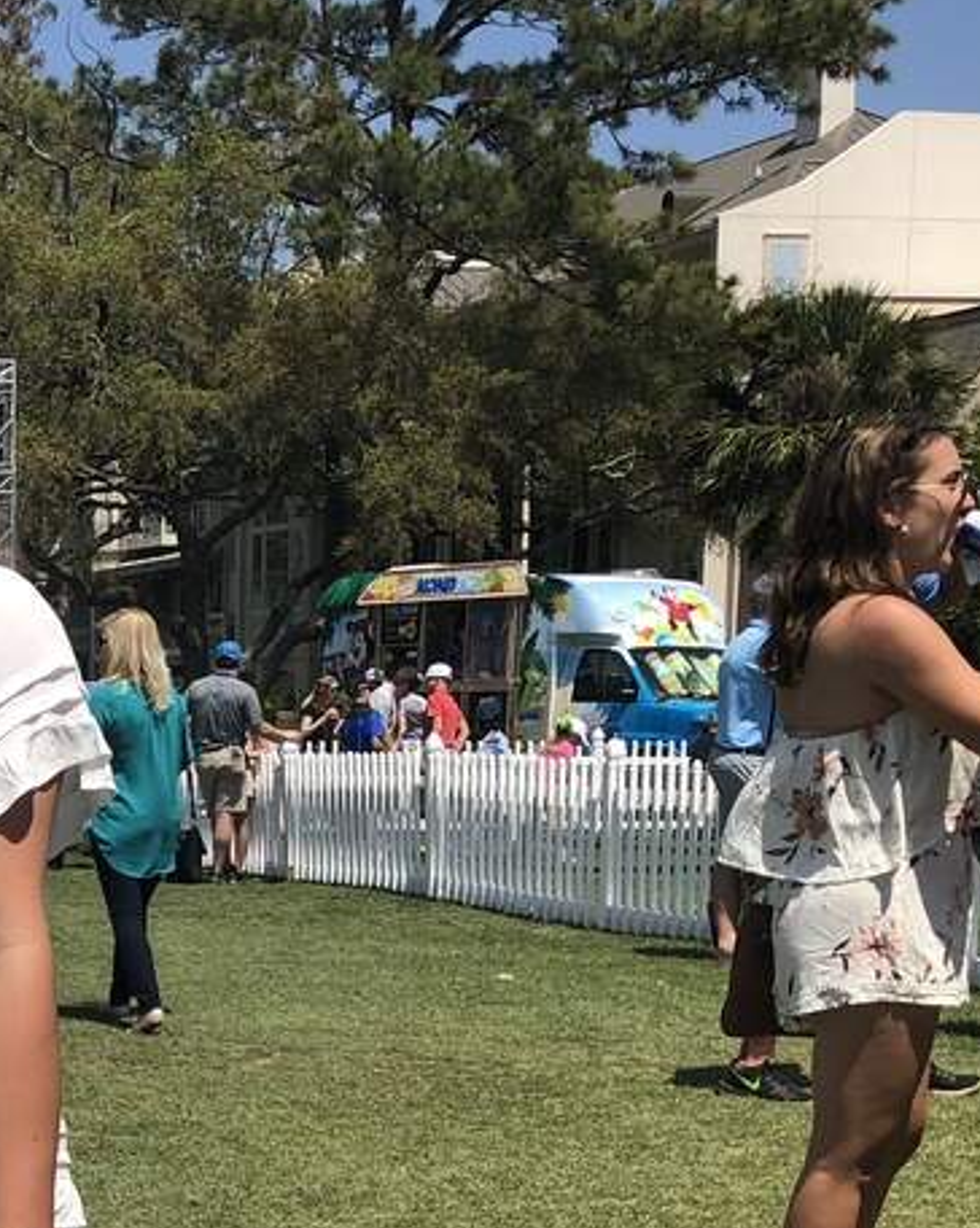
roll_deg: +2.0
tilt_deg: -11.3
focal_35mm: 72
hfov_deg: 19.6
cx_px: -293
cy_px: 1190
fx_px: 2614
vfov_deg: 25.3
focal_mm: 3.99
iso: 20
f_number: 1.8
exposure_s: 1/2183
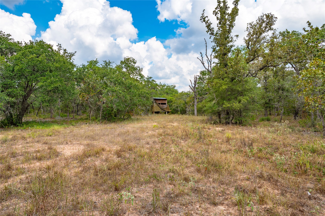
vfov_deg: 53.1
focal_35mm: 24
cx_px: 162
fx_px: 216
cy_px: 108
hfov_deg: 73.8
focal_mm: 24
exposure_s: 1/125
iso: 125
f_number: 13
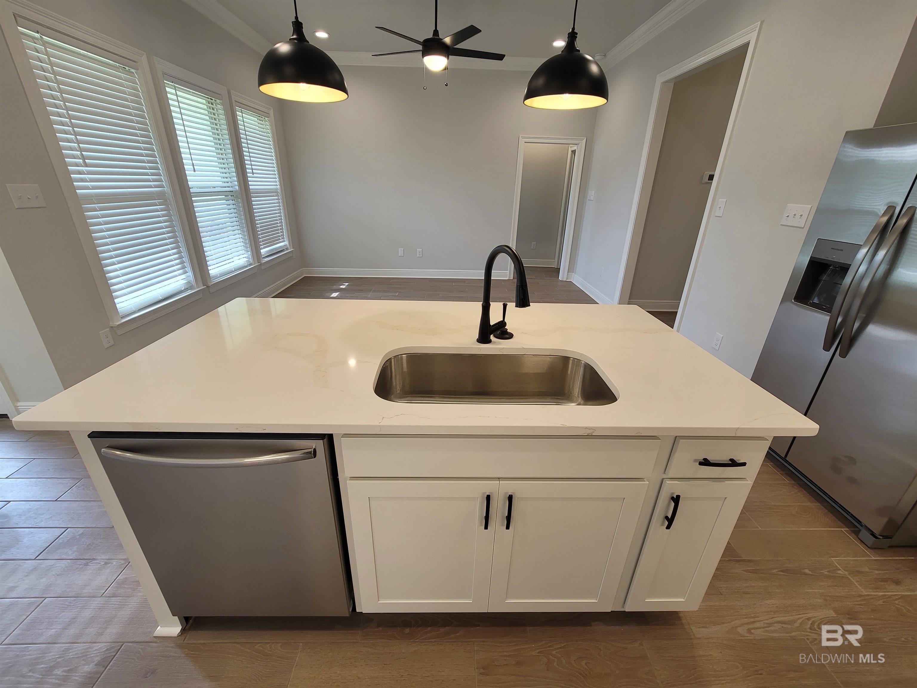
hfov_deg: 106.2
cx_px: 458
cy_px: 344
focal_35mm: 13
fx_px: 344
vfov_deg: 89.9
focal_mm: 2.2
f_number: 2.2
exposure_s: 1/60
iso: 80
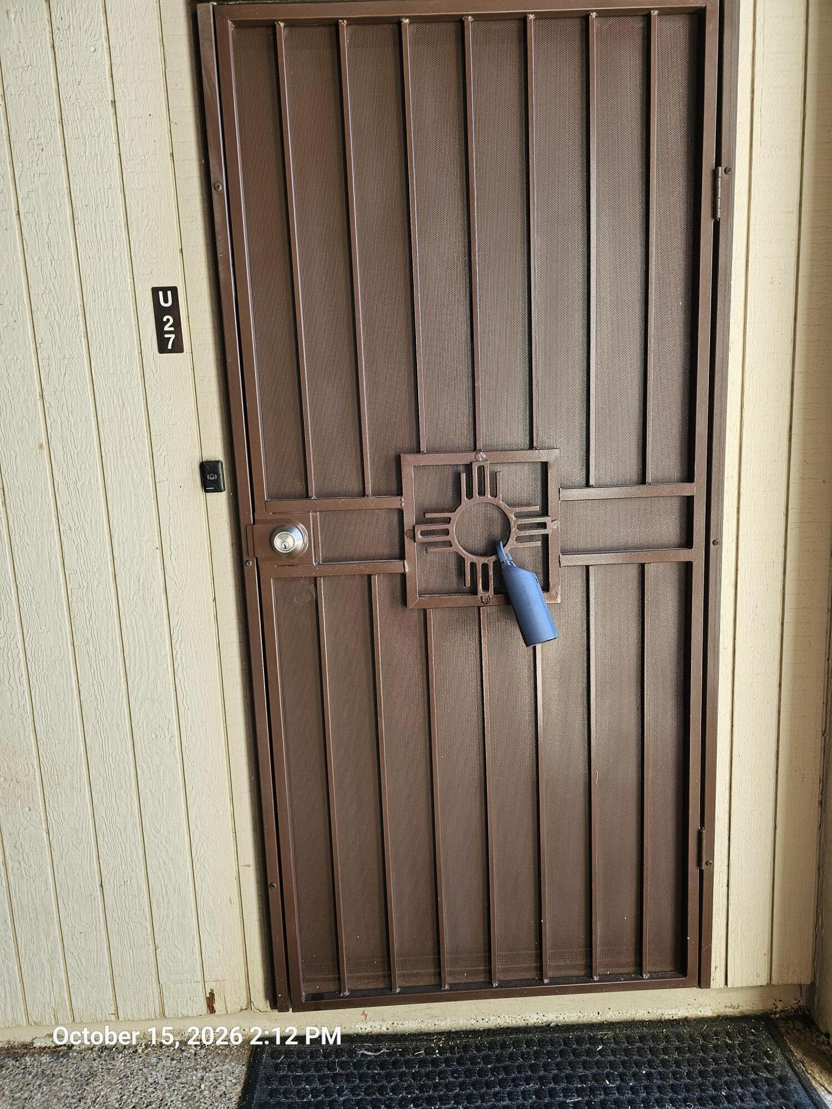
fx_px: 737
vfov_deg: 73.9
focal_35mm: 23
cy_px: 554
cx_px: 416
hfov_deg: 58.9
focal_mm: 6.3
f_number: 1.7
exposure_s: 1/120
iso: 50
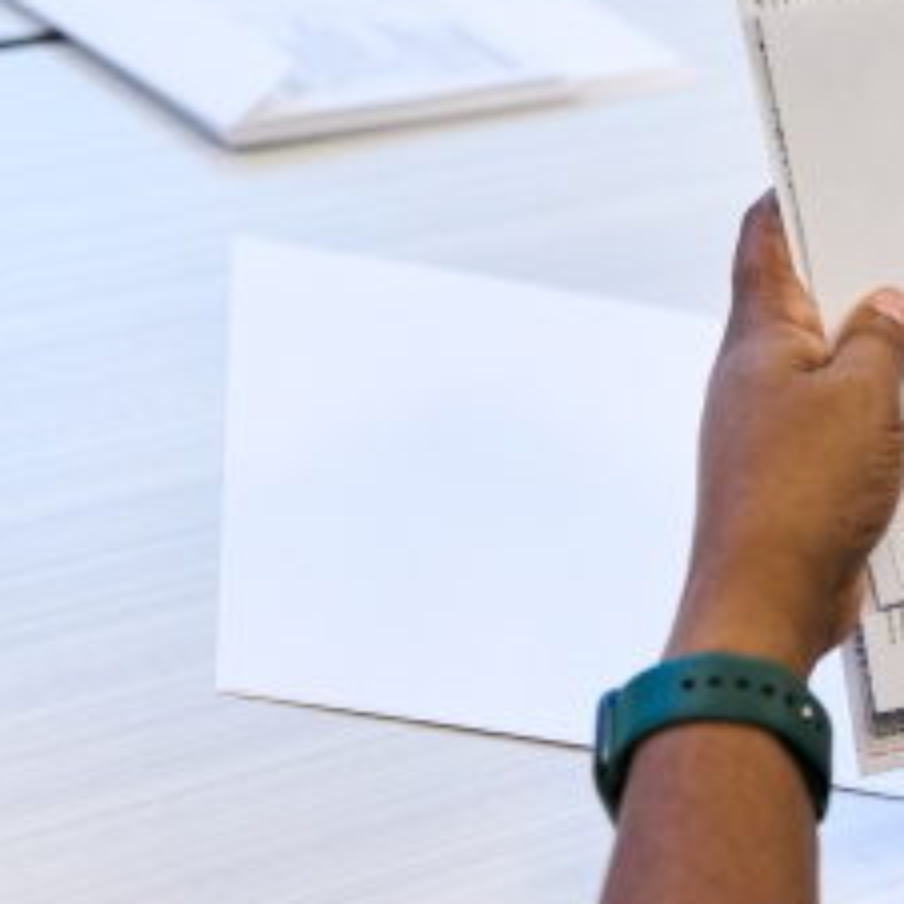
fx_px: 5407
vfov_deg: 9.5
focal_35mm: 183
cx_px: 1000
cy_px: 292
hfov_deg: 9.5
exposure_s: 1/1600
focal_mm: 81
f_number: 3.5
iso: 1600
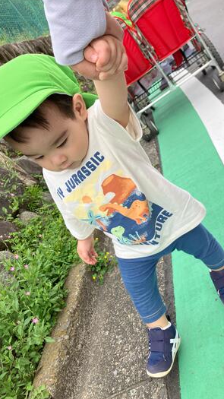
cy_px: 200
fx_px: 328
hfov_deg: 37.7
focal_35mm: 31
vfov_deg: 62.6
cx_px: 121
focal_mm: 3.99
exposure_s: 1/747
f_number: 1.8
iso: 32
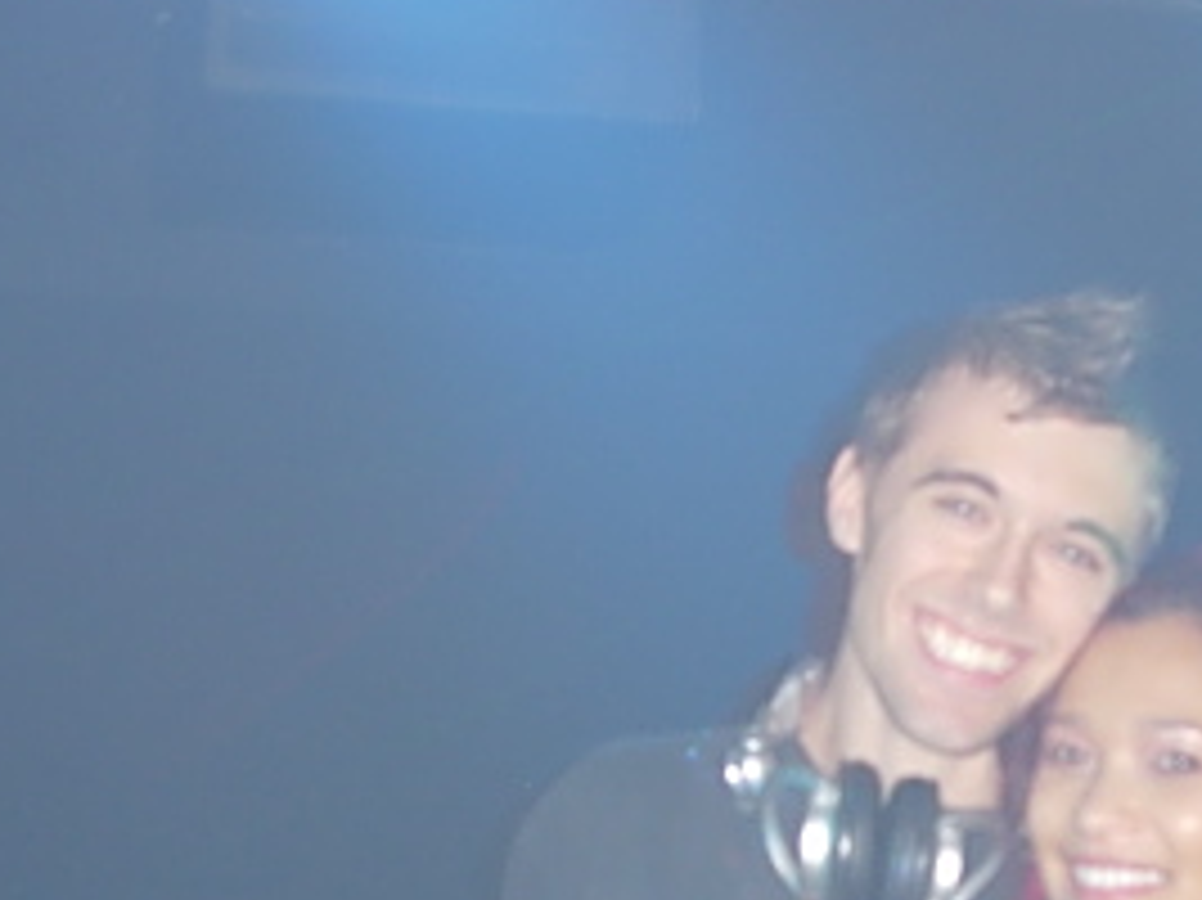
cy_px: 976
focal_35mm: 91
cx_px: 1107
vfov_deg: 15.8
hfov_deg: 21.0
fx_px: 3158
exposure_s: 1
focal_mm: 7.8
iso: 79
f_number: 2.8
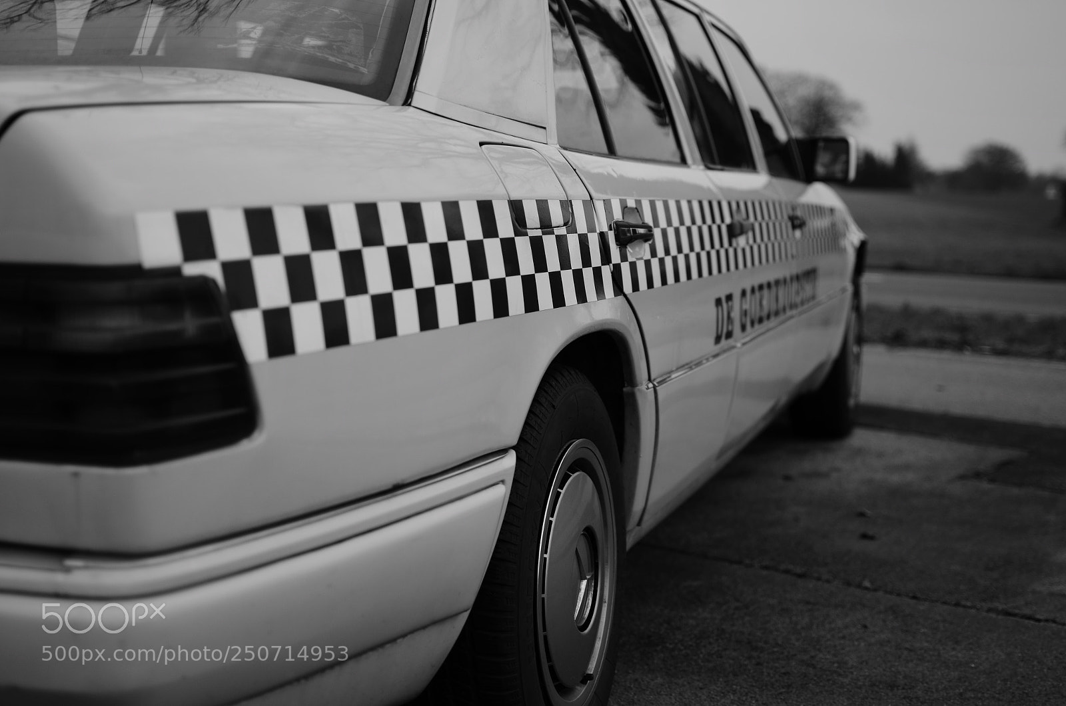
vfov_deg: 25.6
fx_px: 1551
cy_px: 353
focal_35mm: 52
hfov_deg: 37.9
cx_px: 533
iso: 100
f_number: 1.8
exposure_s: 1/2500
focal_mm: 35
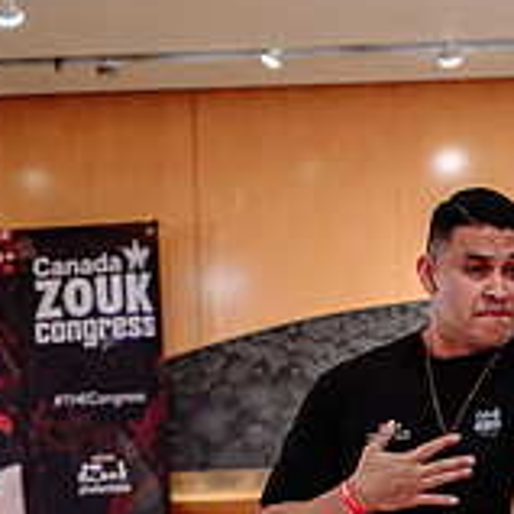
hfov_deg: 13.4
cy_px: 605
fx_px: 2184
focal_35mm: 130
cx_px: 372
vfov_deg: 13.1
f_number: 3.2
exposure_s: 1/200
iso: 1250
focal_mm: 28
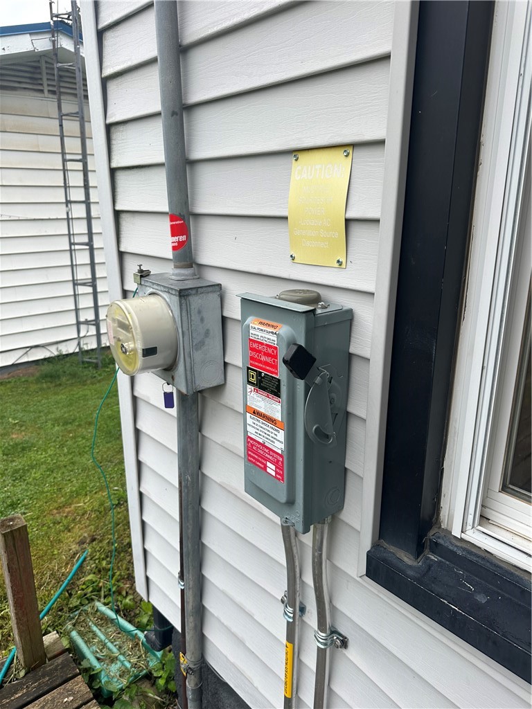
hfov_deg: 56.8
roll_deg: -1.8
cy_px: 354
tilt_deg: -14.2
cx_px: 266
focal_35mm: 24
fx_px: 492
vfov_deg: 71.6
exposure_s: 1/341
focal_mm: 6.86
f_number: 1.78
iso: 80
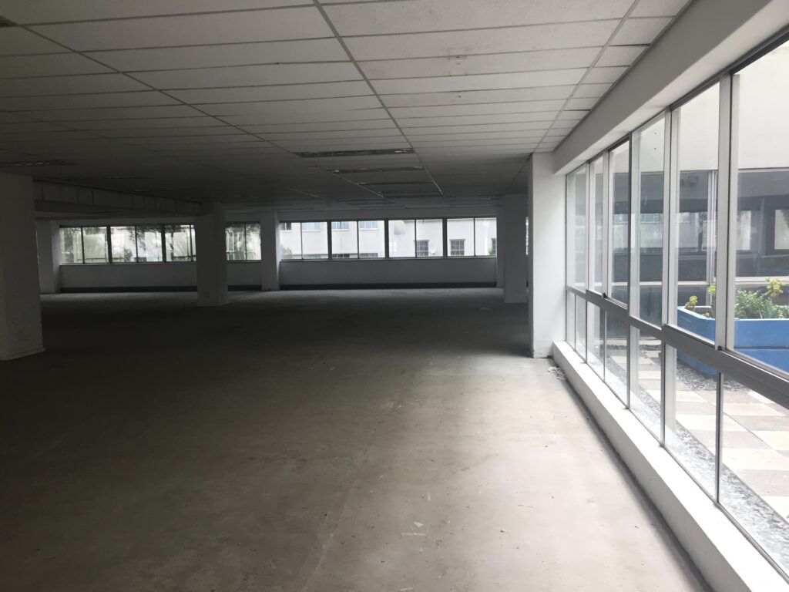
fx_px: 661
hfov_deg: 61.7
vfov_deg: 48.2
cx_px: 394
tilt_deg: -3.8
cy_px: 296
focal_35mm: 29
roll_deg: +2.9
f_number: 2.2
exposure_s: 1/33
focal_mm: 4.15
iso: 32
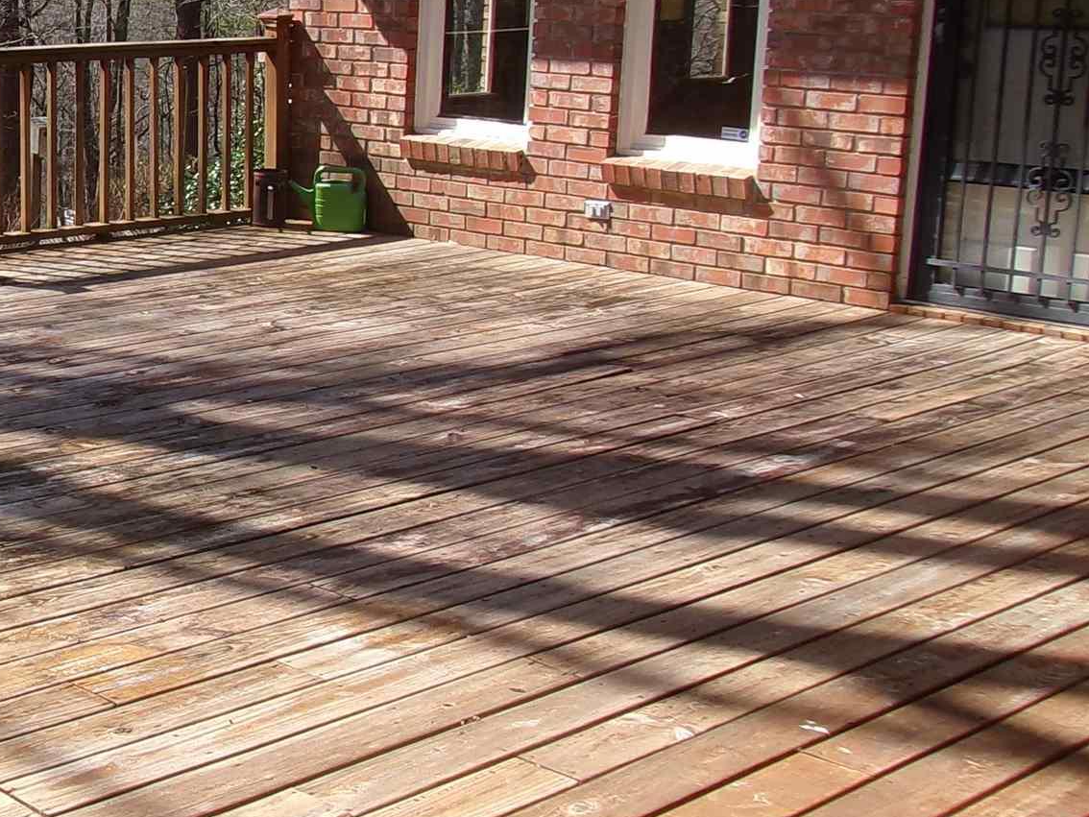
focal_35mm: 65
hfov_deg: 27.4
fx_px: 2045
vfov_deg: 22.5
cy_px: 286
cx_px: -92
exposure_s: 1/320
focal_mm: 4.3
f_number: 4.4
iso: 100
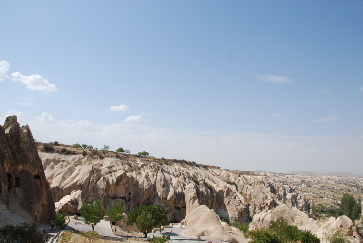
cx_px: 182
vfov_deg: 48.1
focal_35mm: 27
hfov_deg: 67.3
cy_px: 122
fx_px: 273
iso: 200
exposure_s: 1/400
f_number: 10
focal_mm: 18
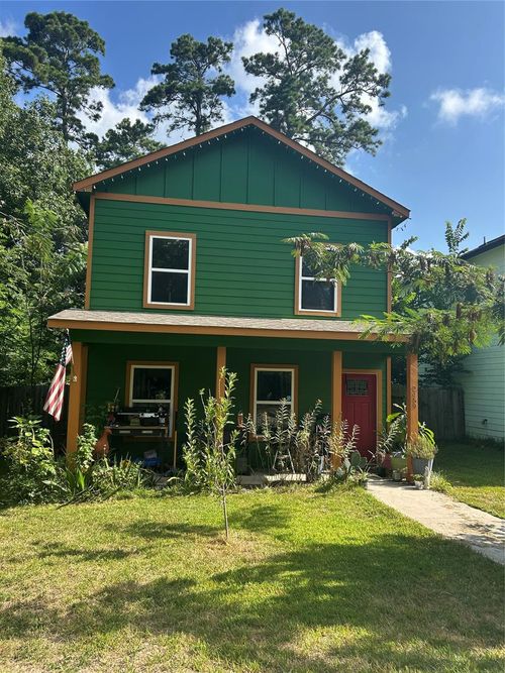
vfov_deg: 67.3
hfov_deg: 53.0
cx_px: 252
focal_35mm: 26
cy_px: 336
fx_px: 506
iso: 50
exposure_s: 1/1698
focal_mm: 5.7
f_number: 1.5
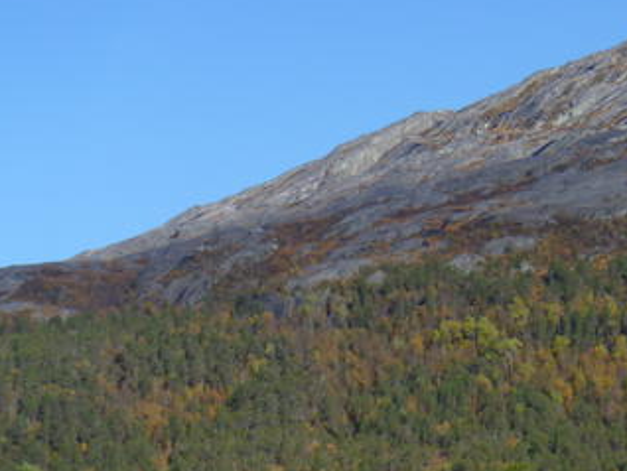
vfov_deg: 6.3
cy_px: 227
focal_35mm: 237
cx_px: 479
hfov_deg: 8.3
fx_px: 4296
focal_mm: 25.2
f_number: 5.9
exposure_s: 1/200
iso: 80
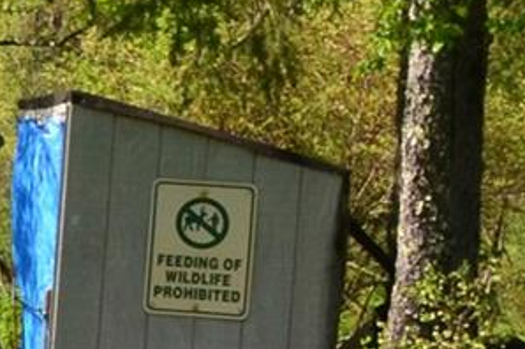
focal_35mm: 227
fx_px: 3307
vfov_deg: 6.0
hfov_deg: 7.9
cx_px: -1031
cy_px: 163
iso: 400
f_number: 10
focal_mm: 22
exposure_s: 1/250
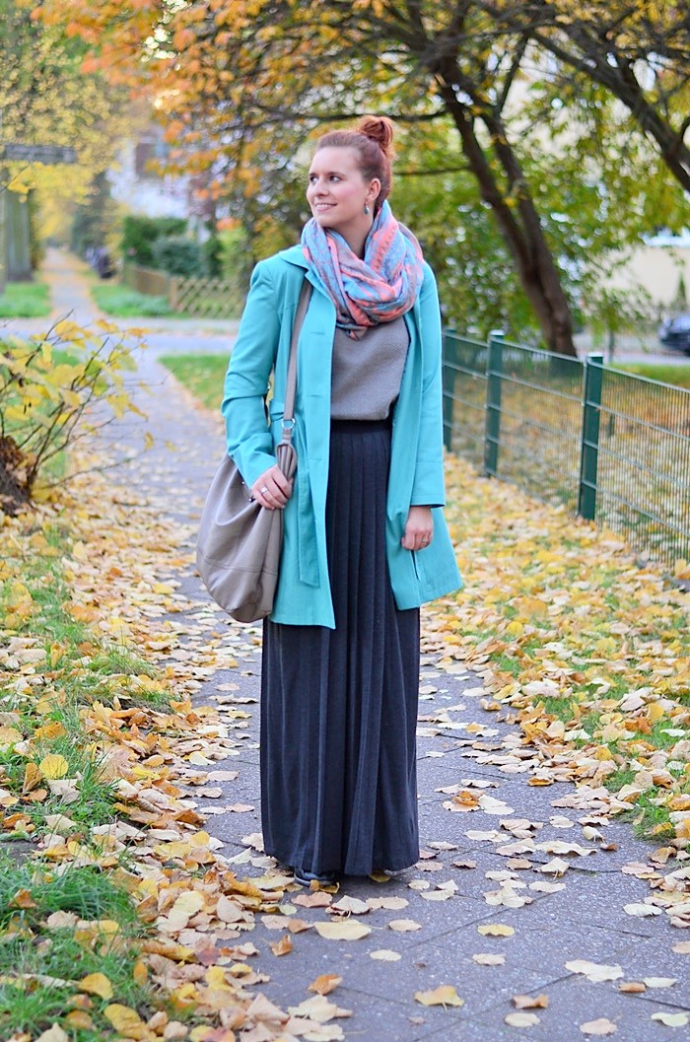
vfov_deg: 27.0
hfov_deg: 18.1
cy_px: 521
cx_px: 345
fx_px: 2166
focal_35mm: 75
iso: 400
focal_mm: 50
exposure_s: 1/80
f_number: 1.8
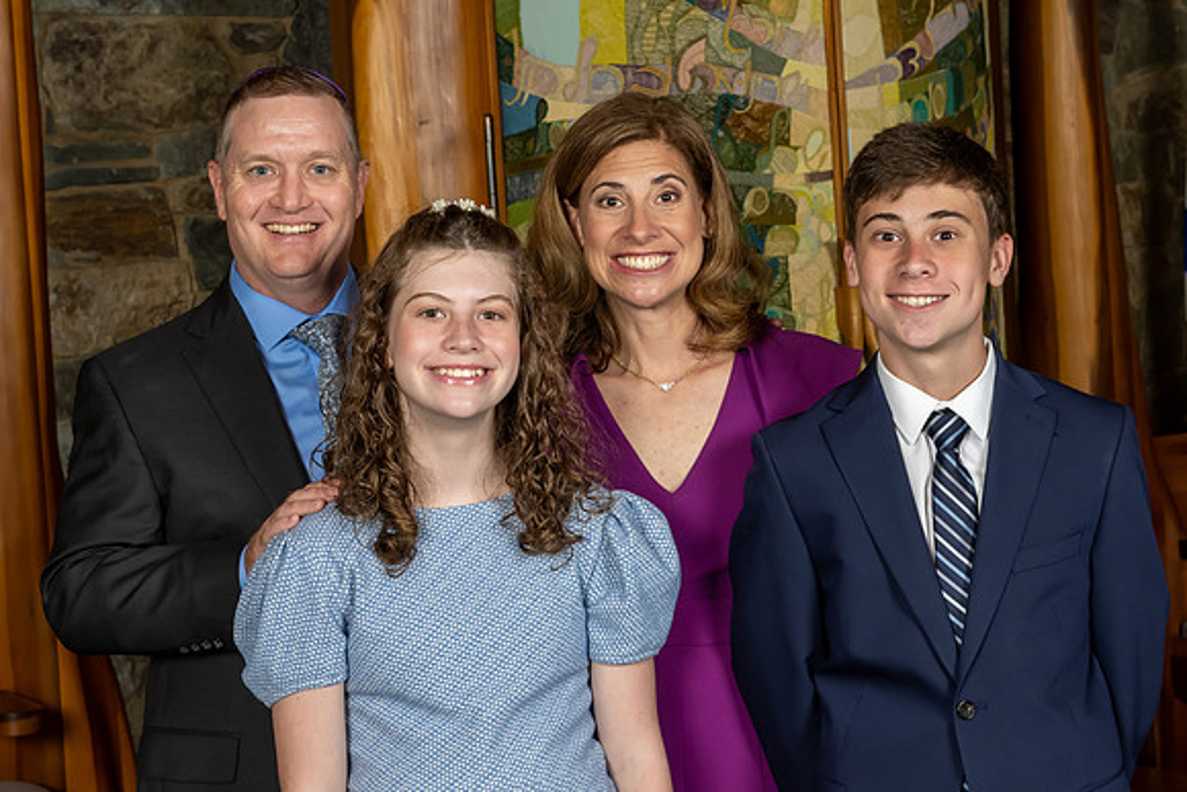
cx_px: 532
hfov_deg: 25.3
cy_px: 351
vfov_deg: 17.0
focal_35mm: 80
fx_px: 2646
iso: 640
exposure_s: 1/200
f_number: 8
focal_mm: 48
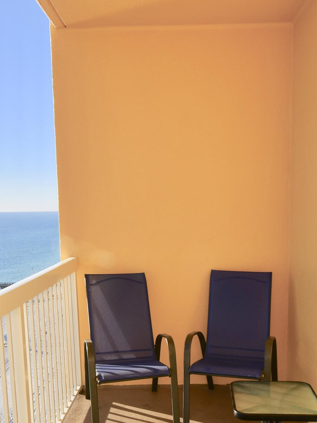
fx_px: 476
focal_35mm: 39
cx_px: 164
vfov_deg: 47.1
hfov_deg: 36.8
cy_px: 280
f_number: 11
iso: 100
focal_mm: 12
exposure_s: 1/250
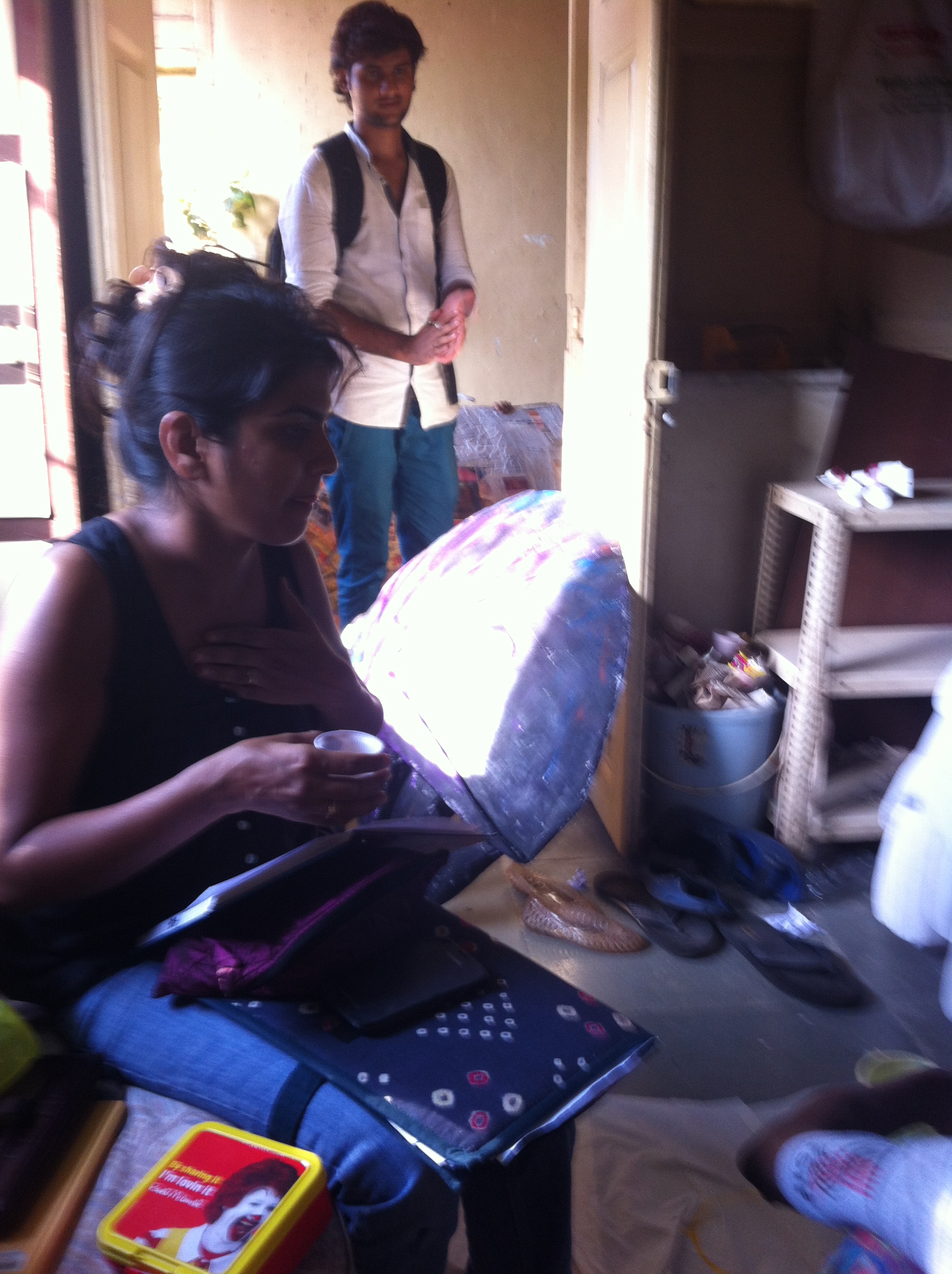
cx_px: 476
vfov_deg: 52.7
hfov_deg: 40.6
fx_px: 1287
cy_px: 637
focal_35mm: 35
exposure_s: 1/20
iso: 80
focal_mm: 3.85
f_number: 2.8
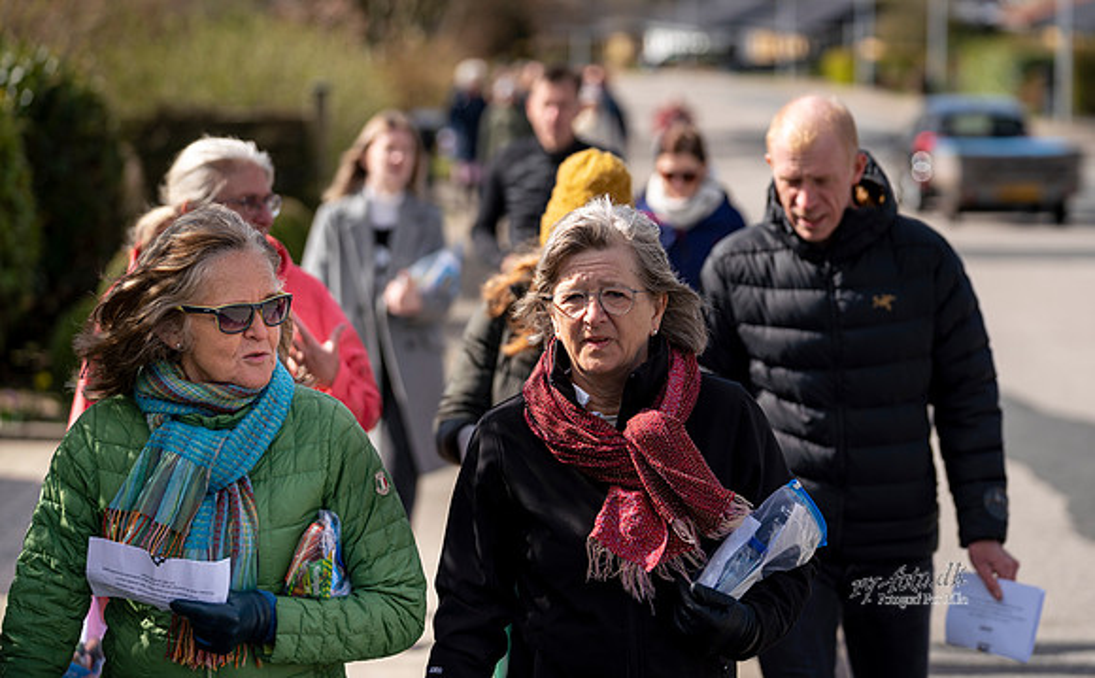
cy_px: 271
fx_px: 4209
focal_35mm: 141
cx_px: 611
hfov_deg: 14.8
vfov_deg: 9.2
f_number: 3.5
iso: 100
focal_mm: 124
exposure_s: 1/800
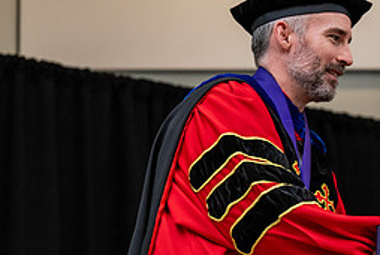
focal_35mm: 187
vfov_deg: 7.3
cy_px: 242
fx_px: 1976
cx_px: 414
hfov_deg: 10.8
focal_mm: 82
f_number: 3.5
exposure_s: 1/200
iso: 1600
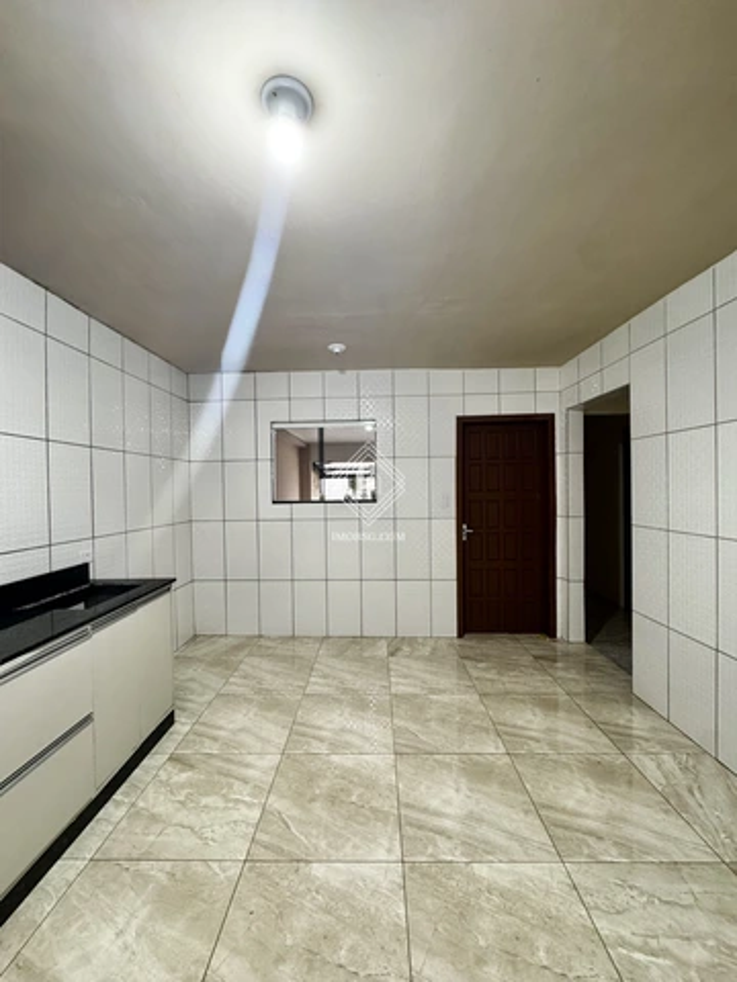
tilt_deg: +1.7
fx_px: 397
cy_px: 491
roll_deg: +0.9
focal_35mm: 14
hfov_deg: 85.7
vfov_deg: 102.1
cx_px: 368
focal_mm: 2.22
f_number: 2.2
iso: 250
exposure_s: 1/60
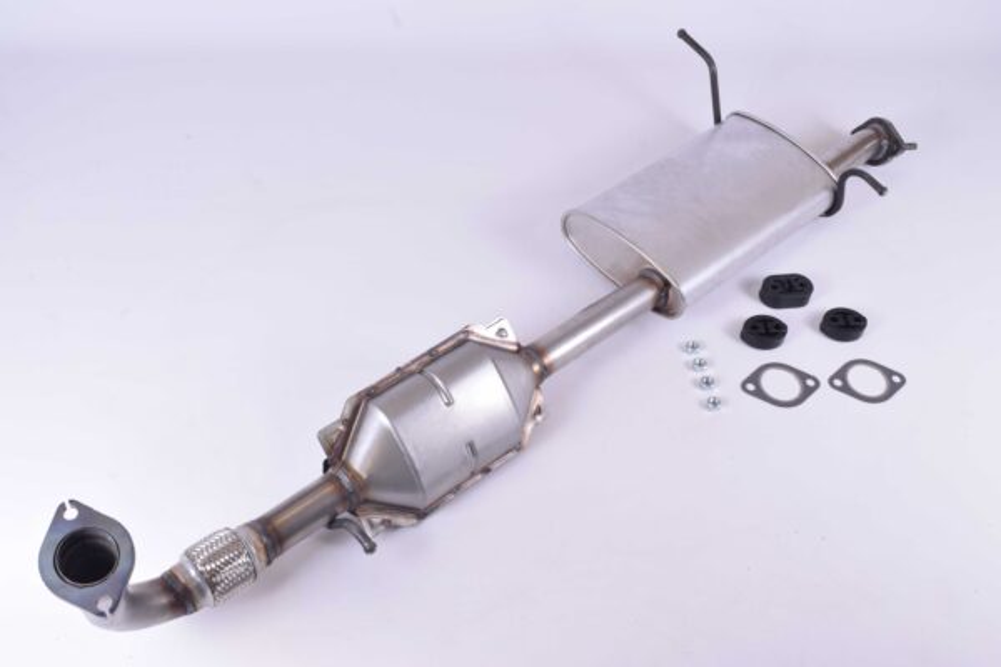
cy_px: 334
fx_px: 1293
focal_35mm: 46
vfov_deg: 28.9
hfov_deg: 42.3
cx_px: 500
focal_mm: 31
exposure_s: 1/60
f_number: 16
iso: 400
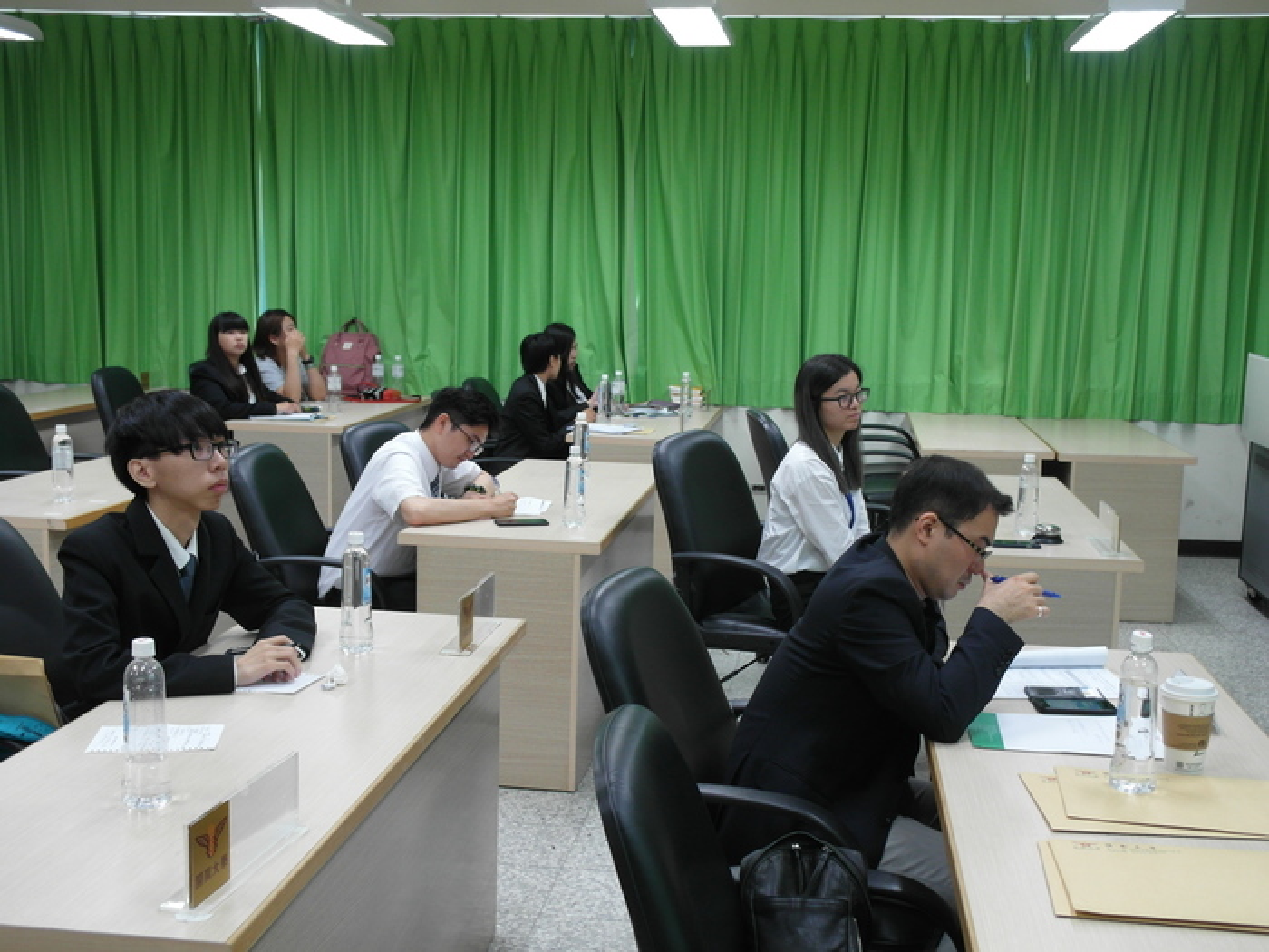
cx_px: 634
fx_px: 1540
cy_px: 476
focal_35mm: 42
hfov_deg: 44.8
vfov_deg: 34.3
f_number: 2.8
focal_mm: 9.1
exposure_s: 1/45
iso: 200
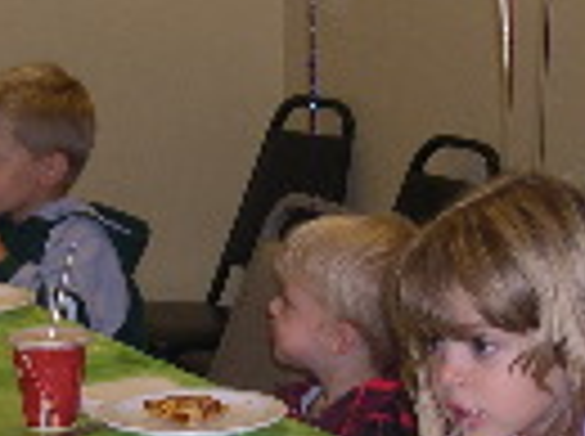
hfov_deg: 15.0
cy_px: 321
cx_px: 243
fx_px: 2227
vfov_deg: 11.2
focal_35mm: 132
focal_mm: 8
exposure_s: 1/60
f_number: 2.8
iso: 100
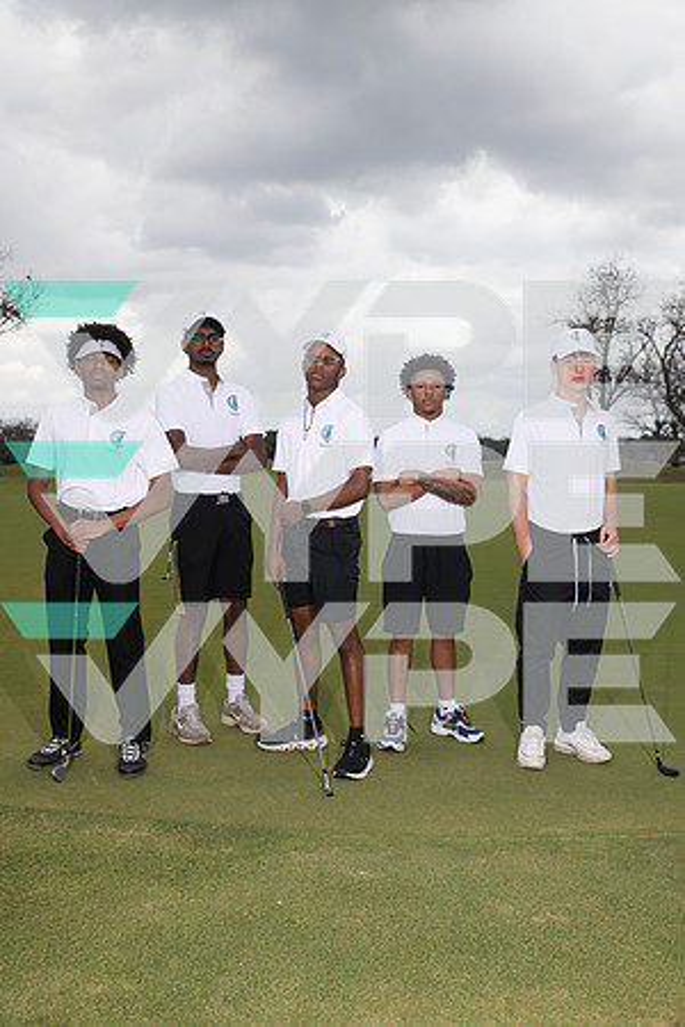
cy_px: 514
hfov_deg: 35.1
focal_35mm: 38
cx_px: 342
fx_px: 1084
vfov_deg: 50.7
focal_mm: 38
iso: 100
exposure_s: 1/320
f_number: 6.3
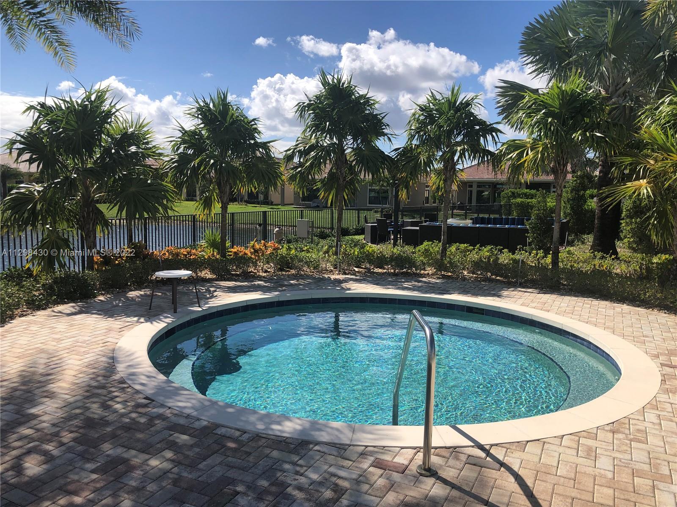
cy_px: 254
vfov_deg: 49.7
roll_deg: -1.5
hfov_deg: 63.4
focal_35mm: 28
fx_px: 548
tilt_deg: -7.5
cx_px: 338
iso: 20
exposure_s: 1/2433
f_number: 1.8
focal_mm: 3.99
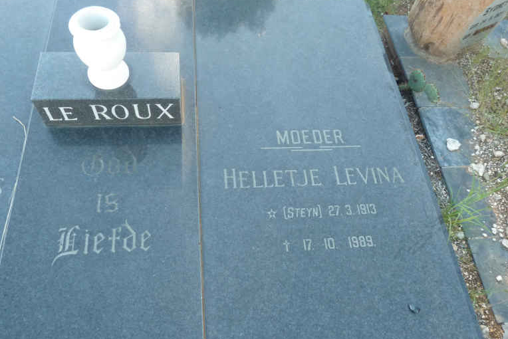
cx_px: 253
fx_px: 381
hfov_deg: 67.4
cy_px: 167
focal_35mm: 27
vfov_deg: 48.0
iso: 250
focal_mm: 4.1
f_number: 6.3
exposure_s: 1/30
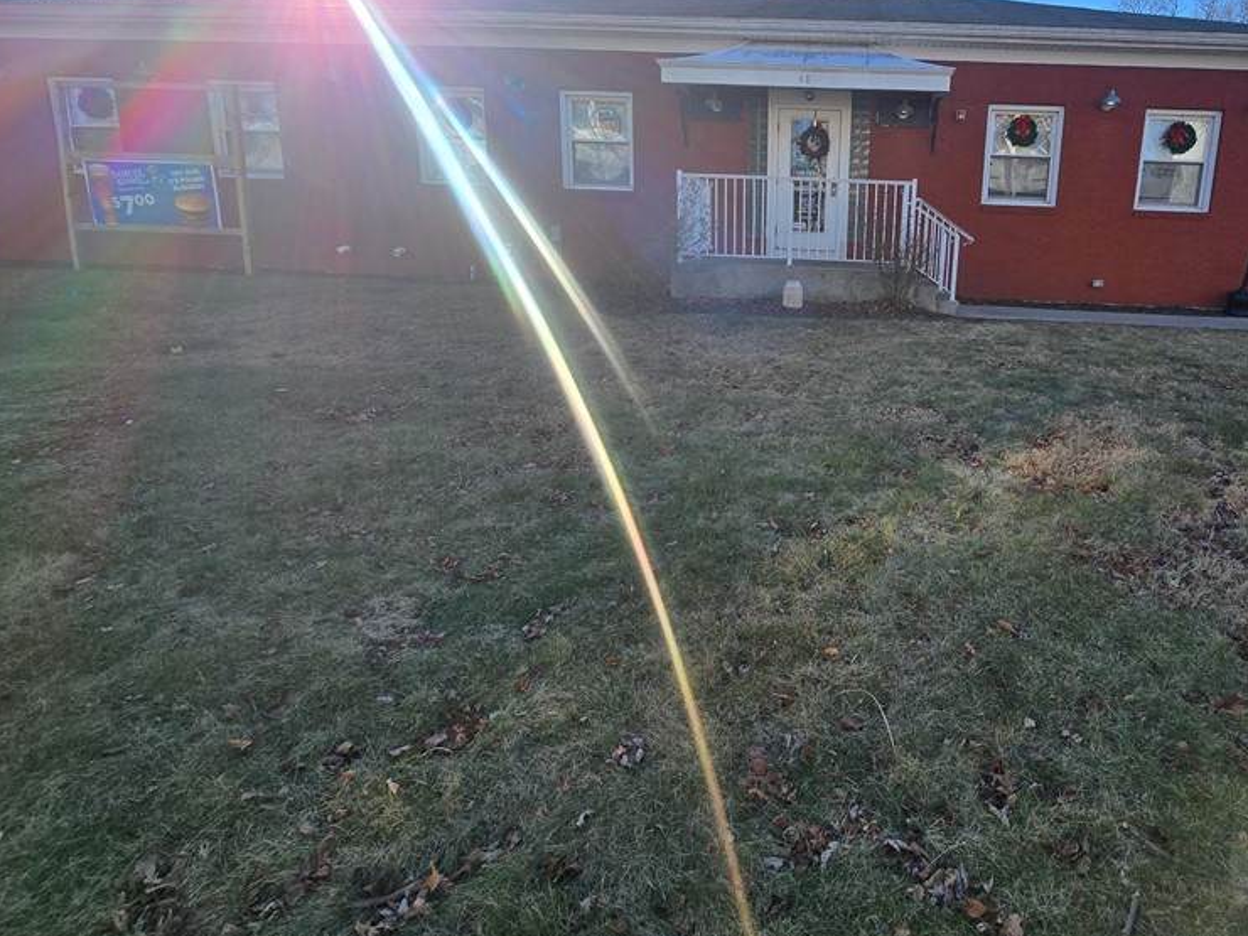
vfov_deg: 70.7
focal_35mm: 18
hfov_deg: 85.0
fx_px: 649
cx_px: 821
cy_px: 368
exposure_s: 1/1391
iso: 50
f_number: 2.2
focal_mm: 2.2
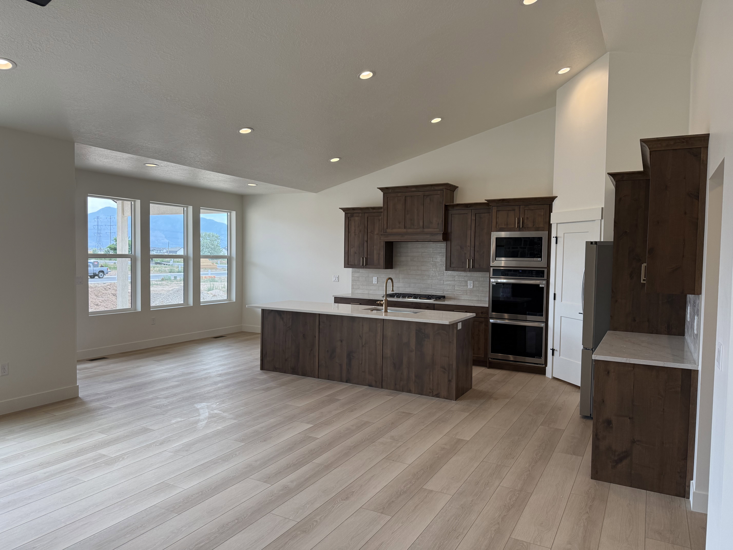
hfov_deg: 71.6
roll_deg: -0.6
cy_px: 275
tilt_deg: -1.9
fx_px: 508
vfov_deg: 56.8
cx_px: 366
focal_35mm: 24
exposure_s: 1/361
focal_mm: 6.76
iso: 100
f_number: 1.78
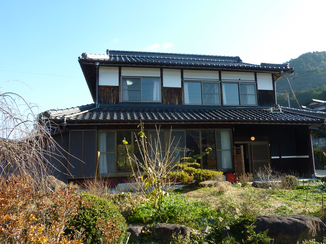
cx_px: 163
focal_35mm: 25
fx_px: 235
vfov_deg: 54.9
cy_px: 122
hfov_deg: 69.4
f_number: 4
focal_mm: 4.1
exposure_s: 1/160
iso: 80
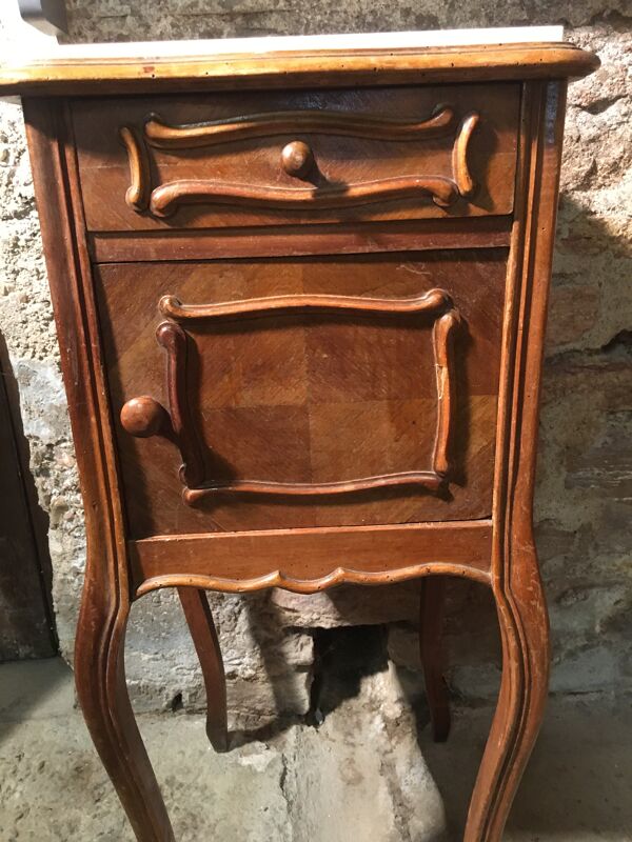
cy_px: 421
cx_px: 316
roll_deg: +2.1
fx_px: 706
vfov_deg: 61.7
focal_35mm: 29
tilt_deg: -18.9
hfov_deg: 48.2
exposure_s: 1/25
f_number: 2.2
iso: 250
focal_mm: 4.15
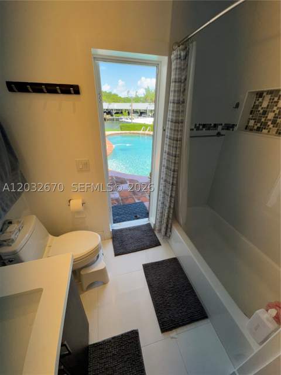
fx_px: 152
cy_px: 188
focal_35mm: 14
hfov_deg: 85.7
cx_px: 140
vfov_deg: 102.1
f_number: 2.2
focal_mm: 2.22
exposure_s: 1/354
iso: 40
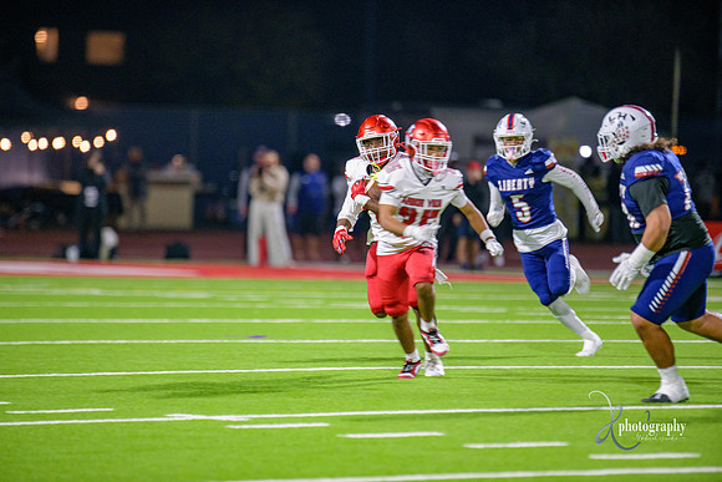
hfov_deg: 6.9
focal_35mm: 300
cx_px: 361
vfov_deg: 4.6
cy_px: 241
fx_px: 6018
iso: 2000
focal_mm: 300
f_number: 2.8
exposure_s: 1/250
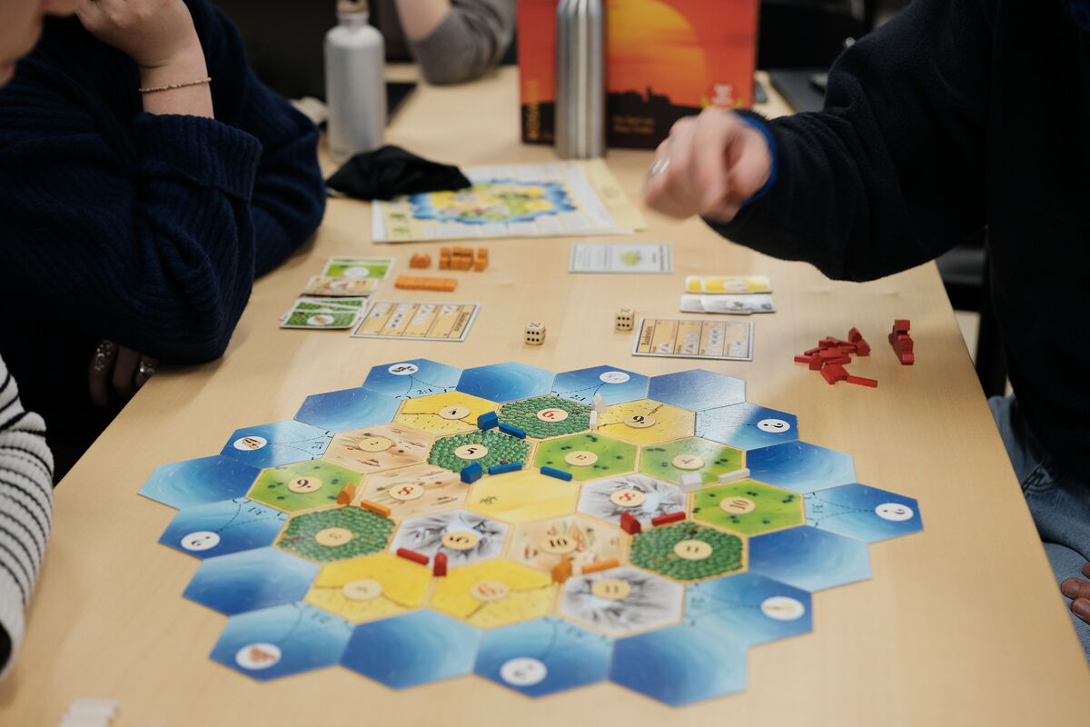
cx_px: 545
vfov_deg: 27.0
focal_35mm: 50
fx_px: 1514
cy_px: 364
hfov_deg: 39.6
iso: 800
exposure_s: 1/180
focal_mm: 33
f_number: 2
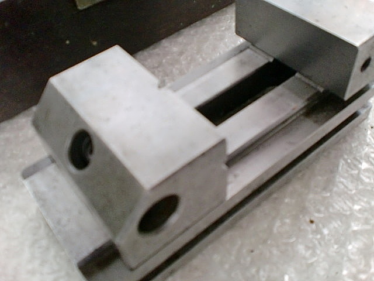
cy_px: 140
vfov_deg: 40.7
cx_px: 187
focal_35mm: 35
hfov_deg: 52.6
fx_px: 378
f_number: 3.1
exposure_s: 1/60
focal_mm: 6.3
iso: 320
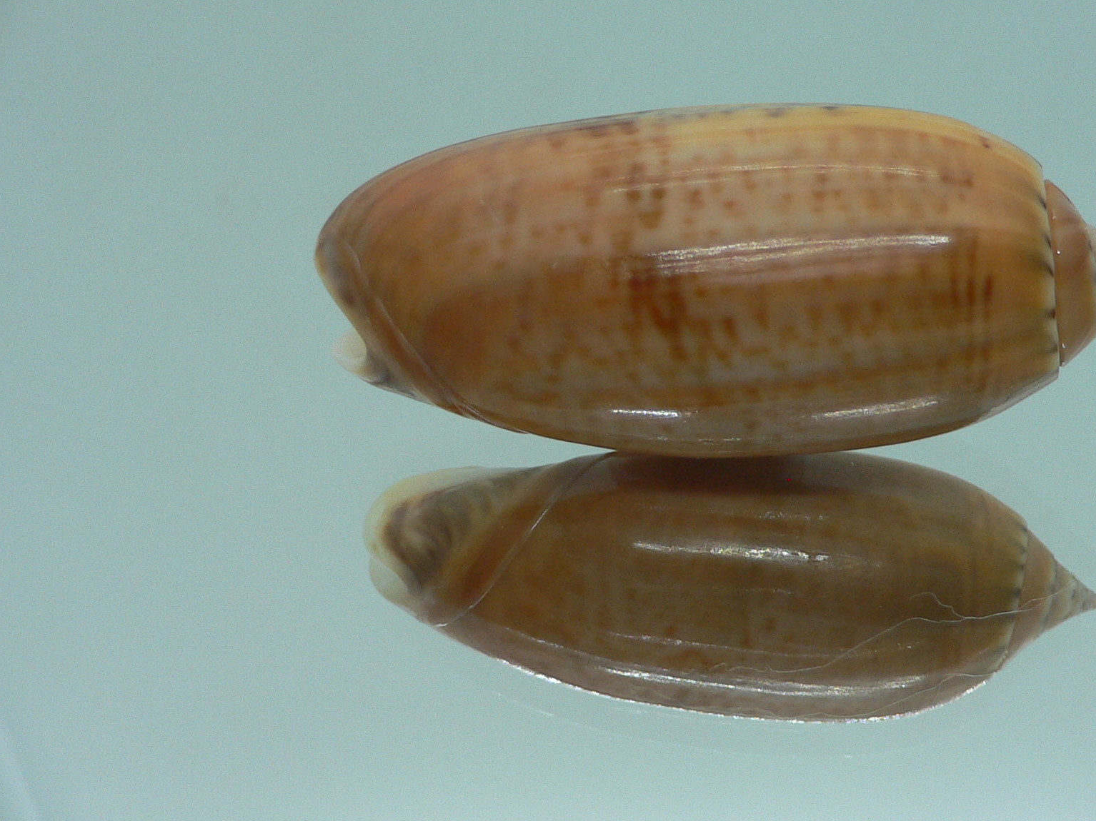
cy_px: 373
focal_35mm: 46
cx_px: 708
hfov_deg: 40.8
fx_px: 1456
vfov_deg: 31.5
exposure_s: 1/60
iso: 100
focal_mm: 4.6
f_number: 2.8
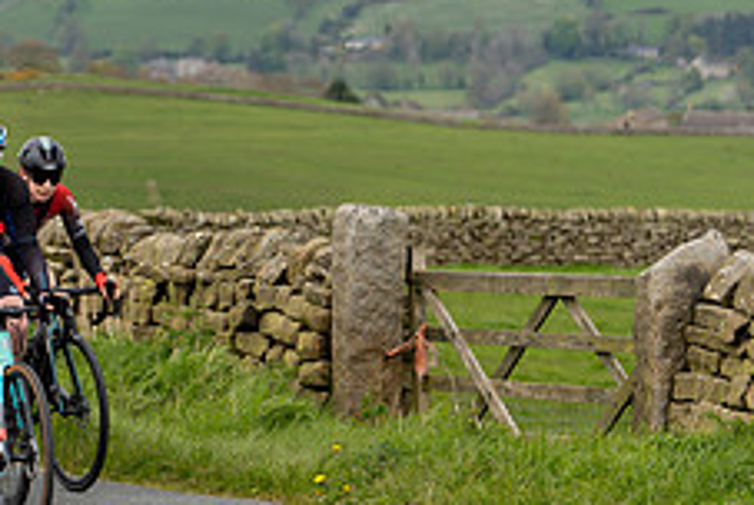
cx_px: 163
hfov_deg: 9.0
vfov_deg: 6.1
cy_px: 194
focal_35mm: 227
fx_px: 4760
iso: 200
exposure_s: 1/640
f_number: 3.5
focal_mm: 89
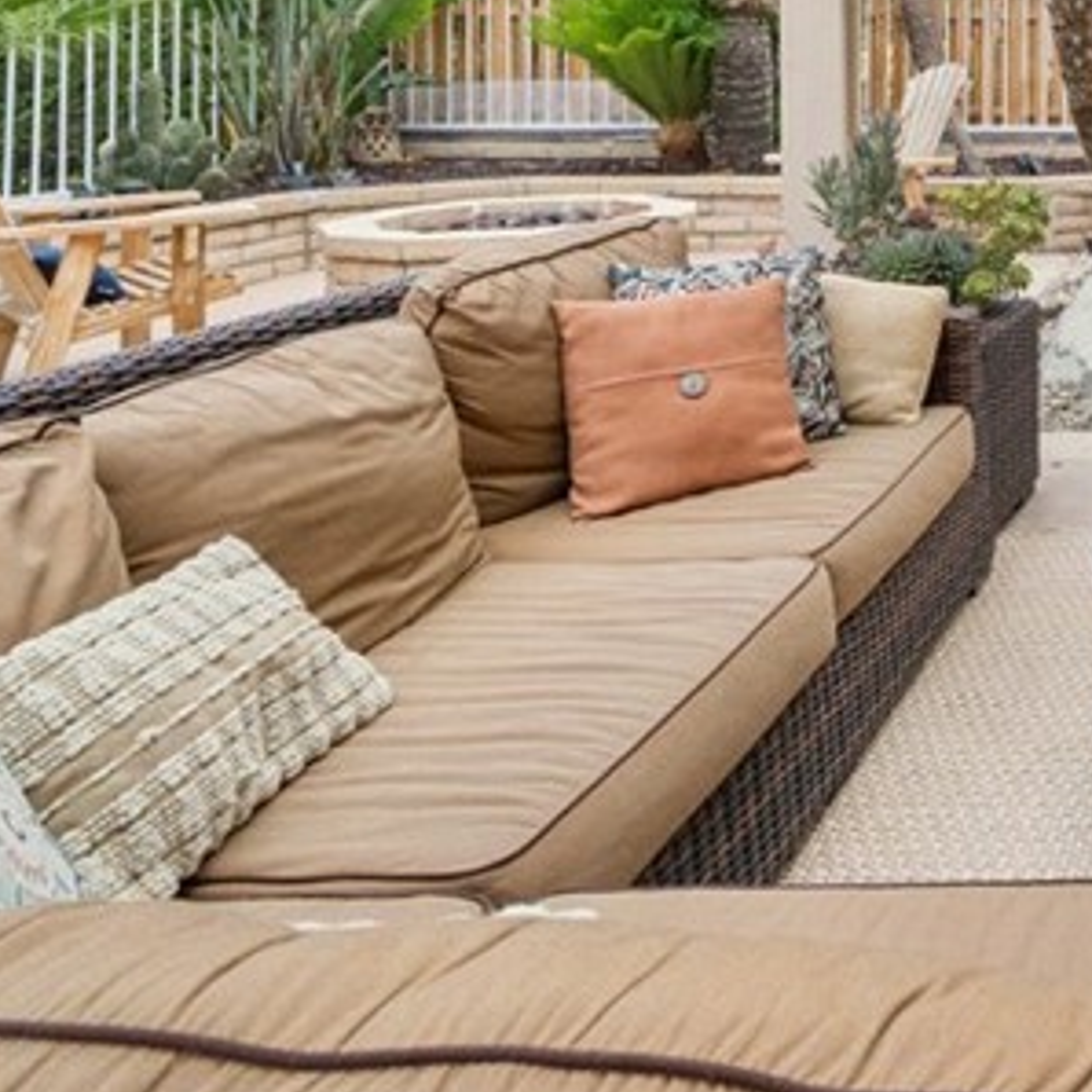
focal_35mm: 35
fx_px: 1249
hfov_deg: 35.1
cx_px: 1370
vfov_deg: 42.4
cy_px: 64
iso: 2000
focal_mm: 12
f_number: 8
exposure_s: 1/2000
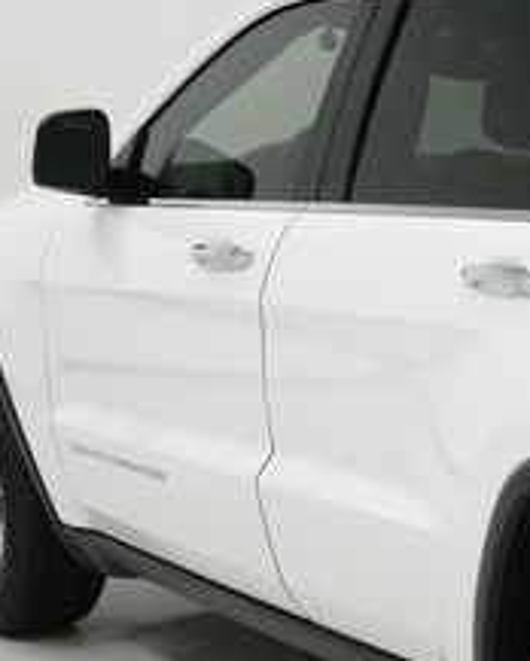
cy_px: 468
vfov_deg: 20.3
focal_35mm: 94
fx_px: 1841
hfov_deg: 15.1
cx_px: 819
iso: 640
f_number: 5.6
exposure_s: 1/200
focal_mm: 23
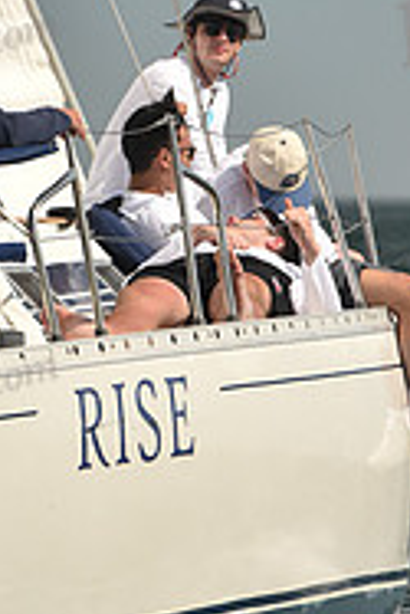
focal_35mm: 619
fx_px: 10554
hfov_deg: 2.2
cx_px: 228
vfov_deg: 3.3
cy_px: 200
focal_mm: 200
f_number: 7.1
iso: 250
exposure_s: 1/640
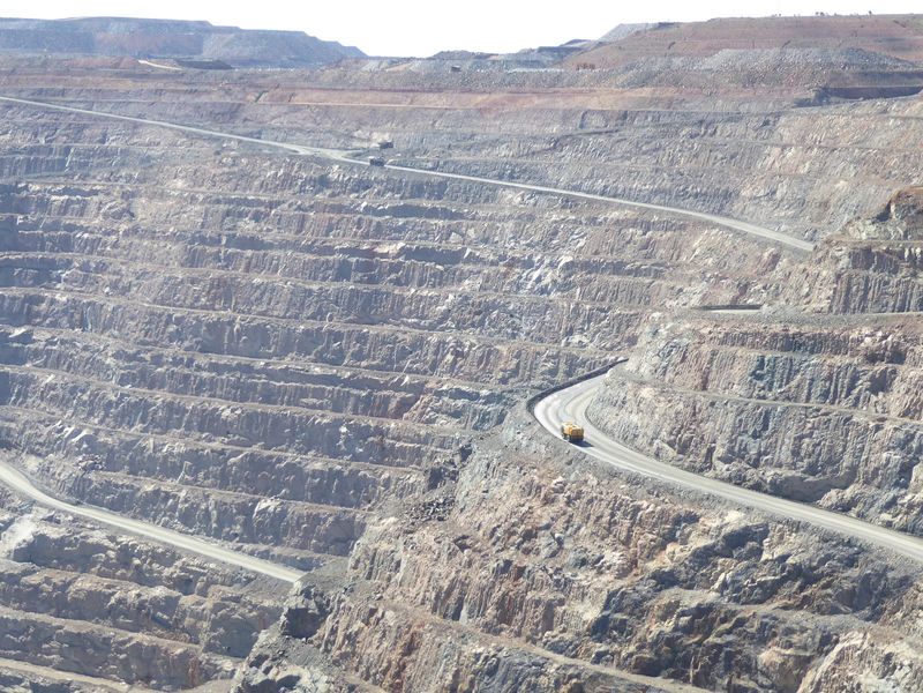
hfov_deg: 26.0
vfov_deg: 19.6
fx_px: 2000
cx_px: 462
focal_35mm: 75
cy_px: 346
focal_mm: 12.5
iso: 80
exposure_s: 1/200
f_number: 4.5
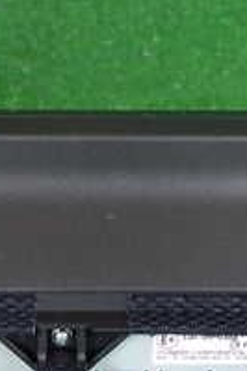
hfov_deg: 17.4
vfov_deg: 25.2
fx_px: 804
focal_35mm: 78
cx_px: 89
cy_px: 339
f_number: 2
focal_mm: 4.5
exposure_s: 1/125
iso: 160
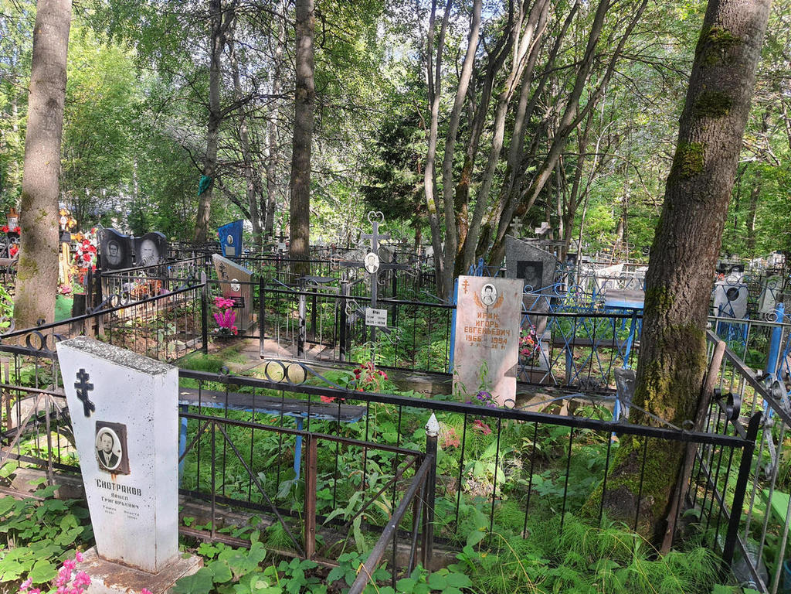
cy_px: 297
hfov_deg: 67.3
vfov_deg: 53.1
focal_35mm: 26
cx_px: 396
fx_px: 594
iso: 50
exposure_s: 1/181
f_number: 1.7
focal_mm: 4.32
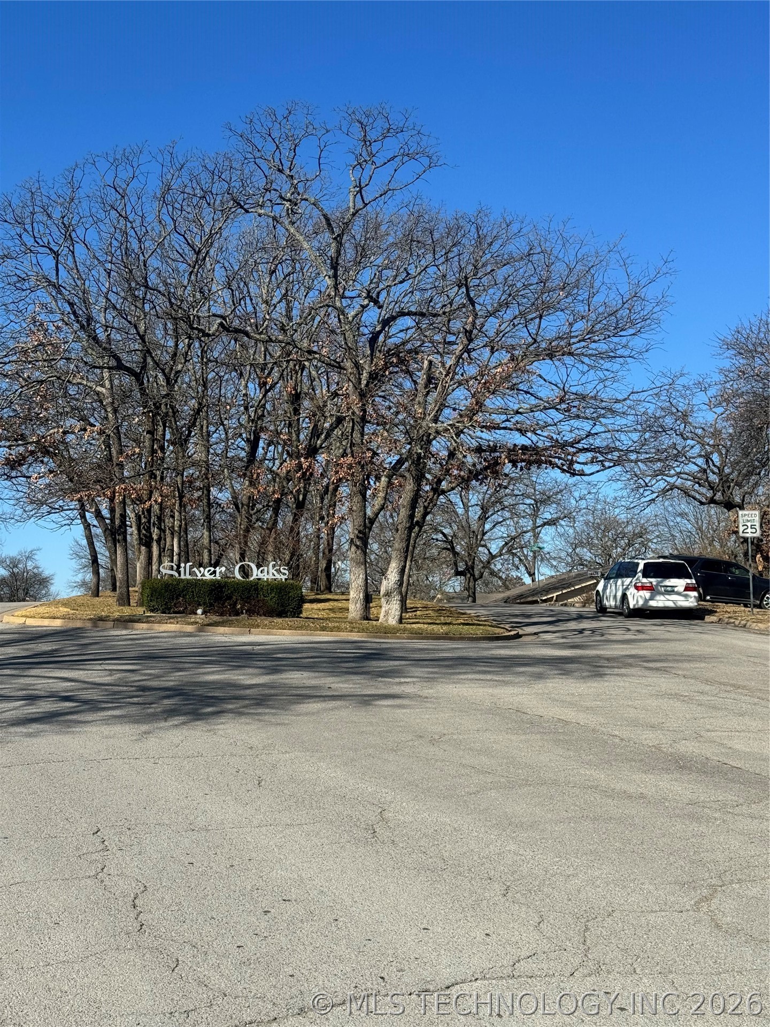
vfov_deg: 39.7
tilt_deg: +5.6
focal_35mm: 48
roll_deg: +0.2
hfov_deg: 30.3
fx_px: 1424
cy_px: 514
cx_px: 385
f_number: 1.78
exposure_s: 1/4975
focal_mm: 6.76
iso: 64
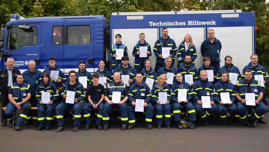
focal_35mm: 48
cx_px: 135
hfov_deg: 42.9
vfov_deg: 24.9
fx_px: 342
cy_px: 65
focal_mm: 30
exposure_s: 1/160
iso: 400
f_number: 6.3
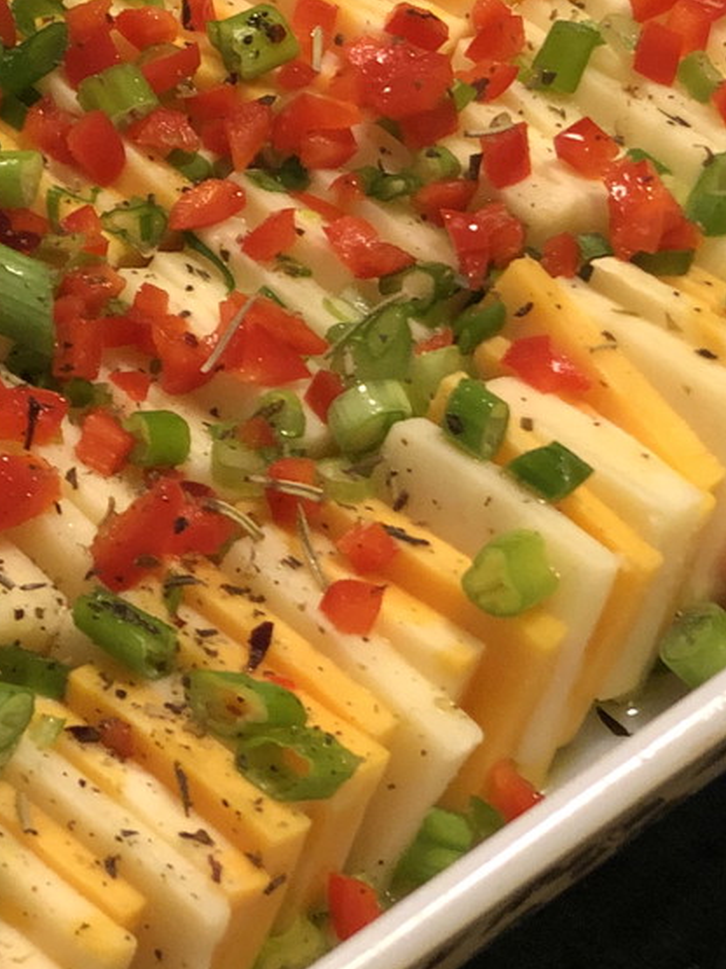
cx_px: 99
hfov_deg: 9.8
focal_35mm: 150
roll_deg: +0.0
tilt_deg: -41.3
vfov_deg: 12.8
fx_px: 4196
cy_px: -229
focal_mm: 6
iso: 100
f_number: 2.4
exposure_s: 1/30
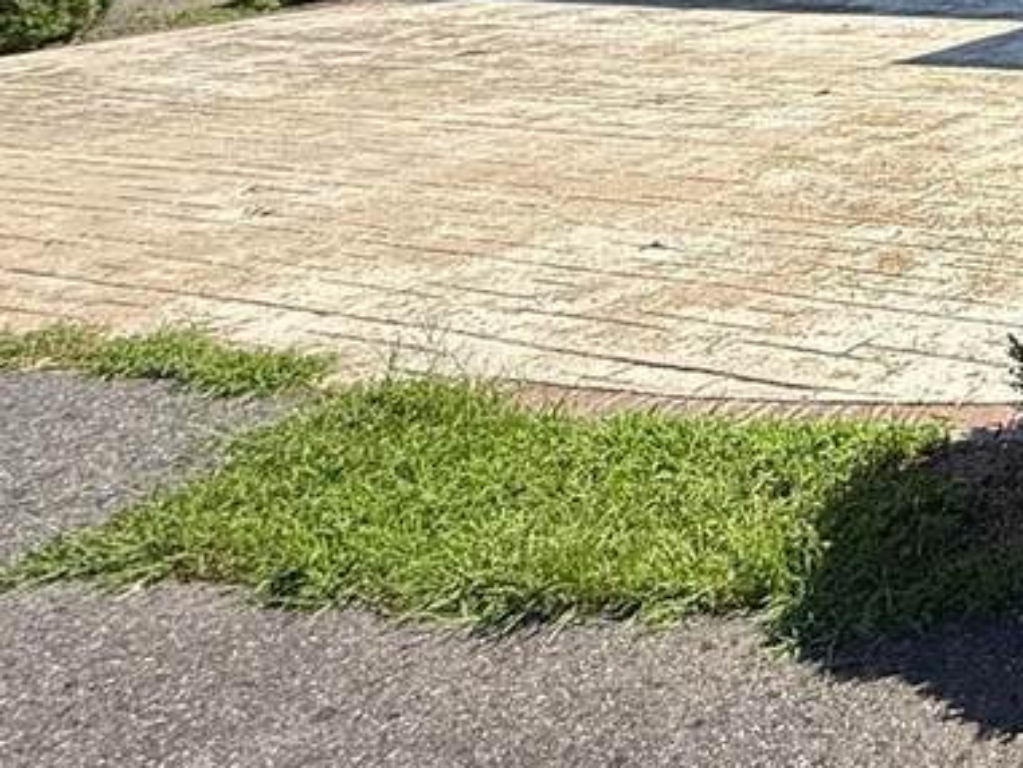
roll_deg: +0.6
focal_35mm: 47
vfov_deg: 25.5
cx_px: 1544
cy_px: -290
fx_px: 1389
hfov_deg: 27.5
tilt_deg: +4.0
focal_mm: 2.22
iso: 64
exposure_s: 1/1017
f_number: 2.2
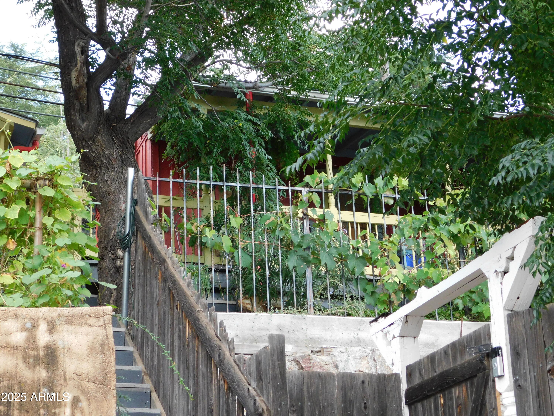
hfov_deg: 27.4
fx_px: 1136
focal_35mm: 71
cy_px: 208
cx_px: 277
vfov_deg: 20.7
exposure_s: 1/200
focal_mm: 12.6
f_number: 4.3
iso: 400
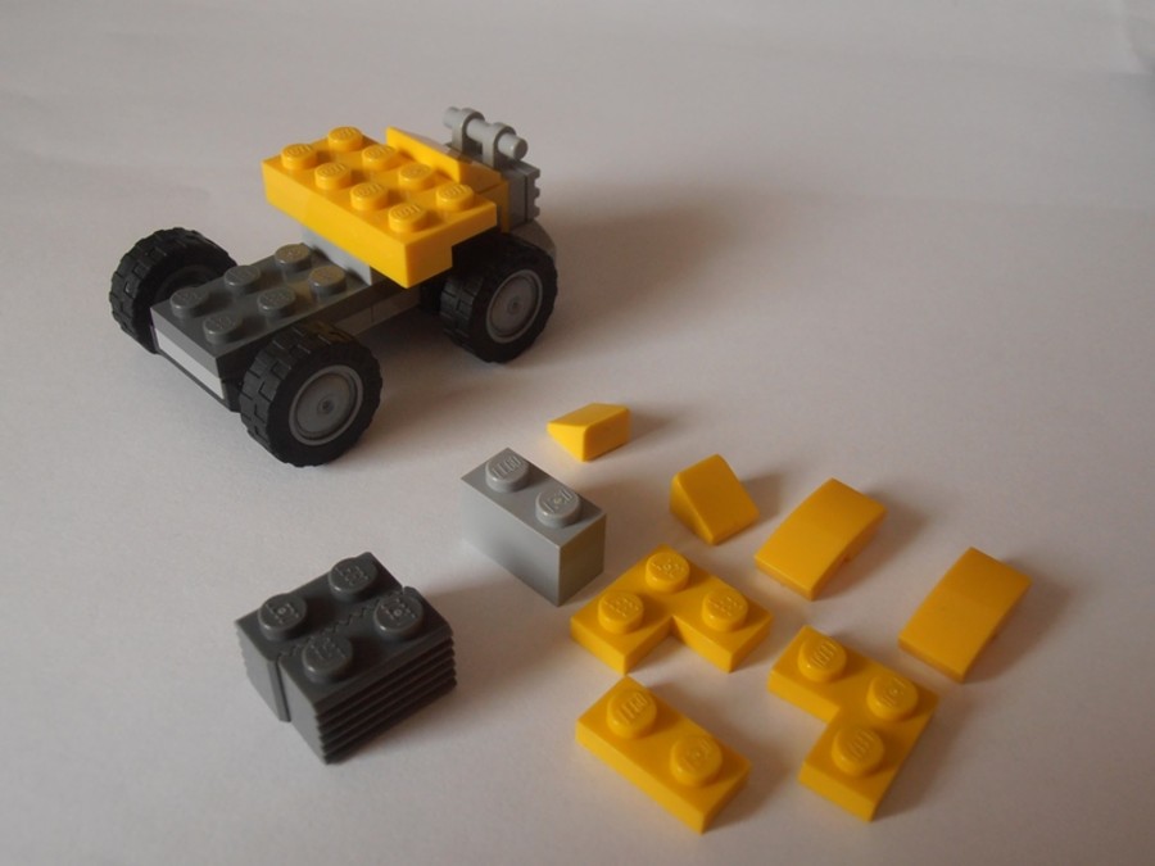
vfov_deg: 38.7
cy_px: 433
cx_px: 578
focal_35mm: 37
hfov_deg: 50.1
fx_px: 1235
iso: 125
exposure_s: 1/40
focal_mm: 6.61
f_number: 3.9
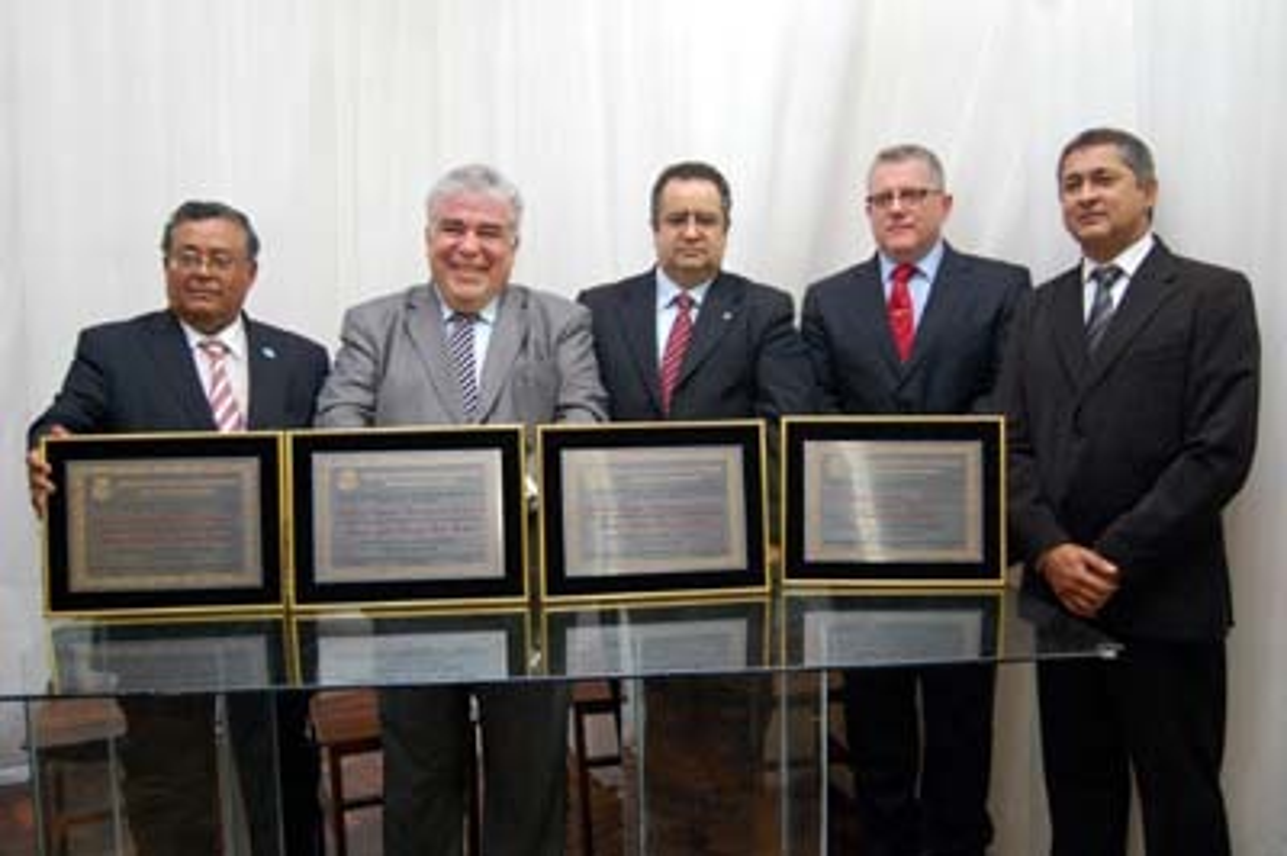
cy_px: 428
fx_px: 1179
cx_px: 644
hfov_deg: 57.3
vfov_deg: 39.9
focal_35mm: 33
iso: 1600
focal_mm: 22
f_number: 3.8
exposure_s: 1/50
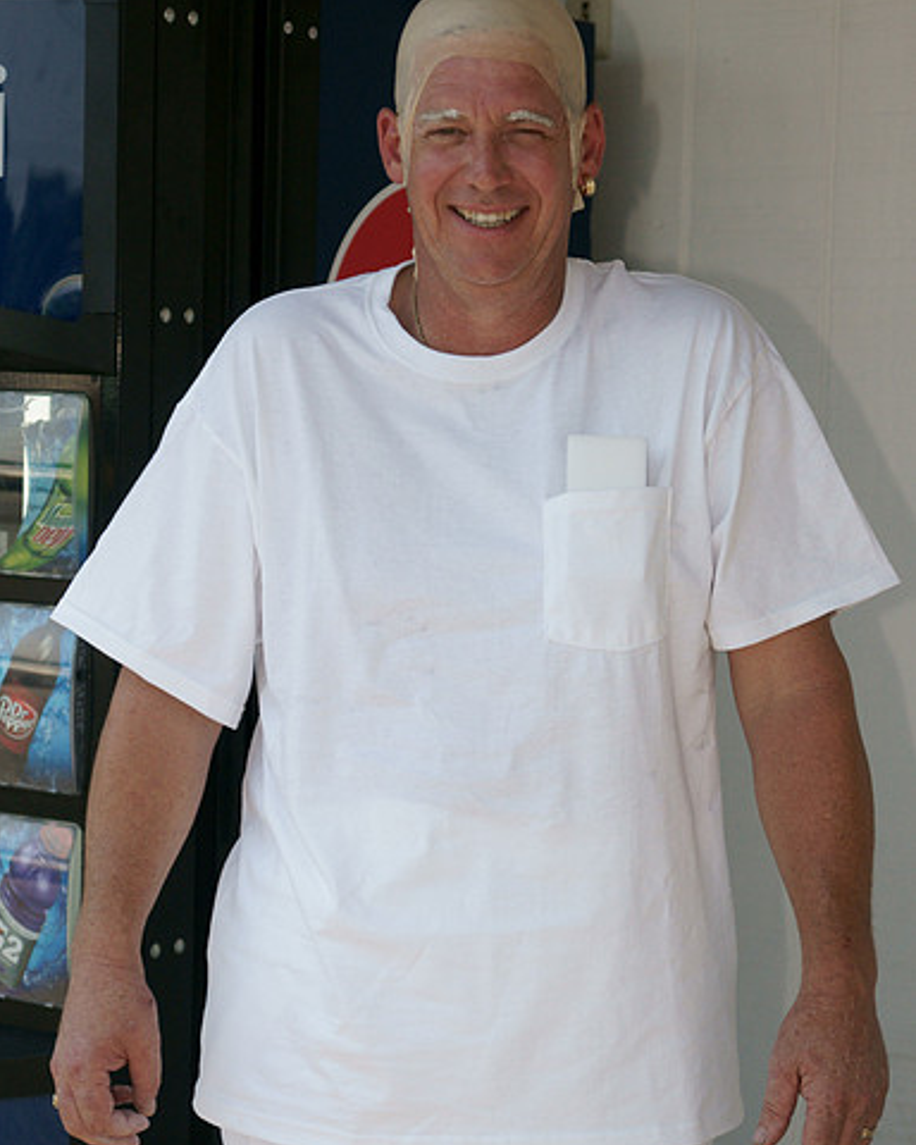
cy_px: 491
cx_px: 457
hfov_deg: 16.4
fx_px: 3171
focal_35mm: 94
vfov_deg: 20.5
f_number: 2.8
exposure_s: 1/8000
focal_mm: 55
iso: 400
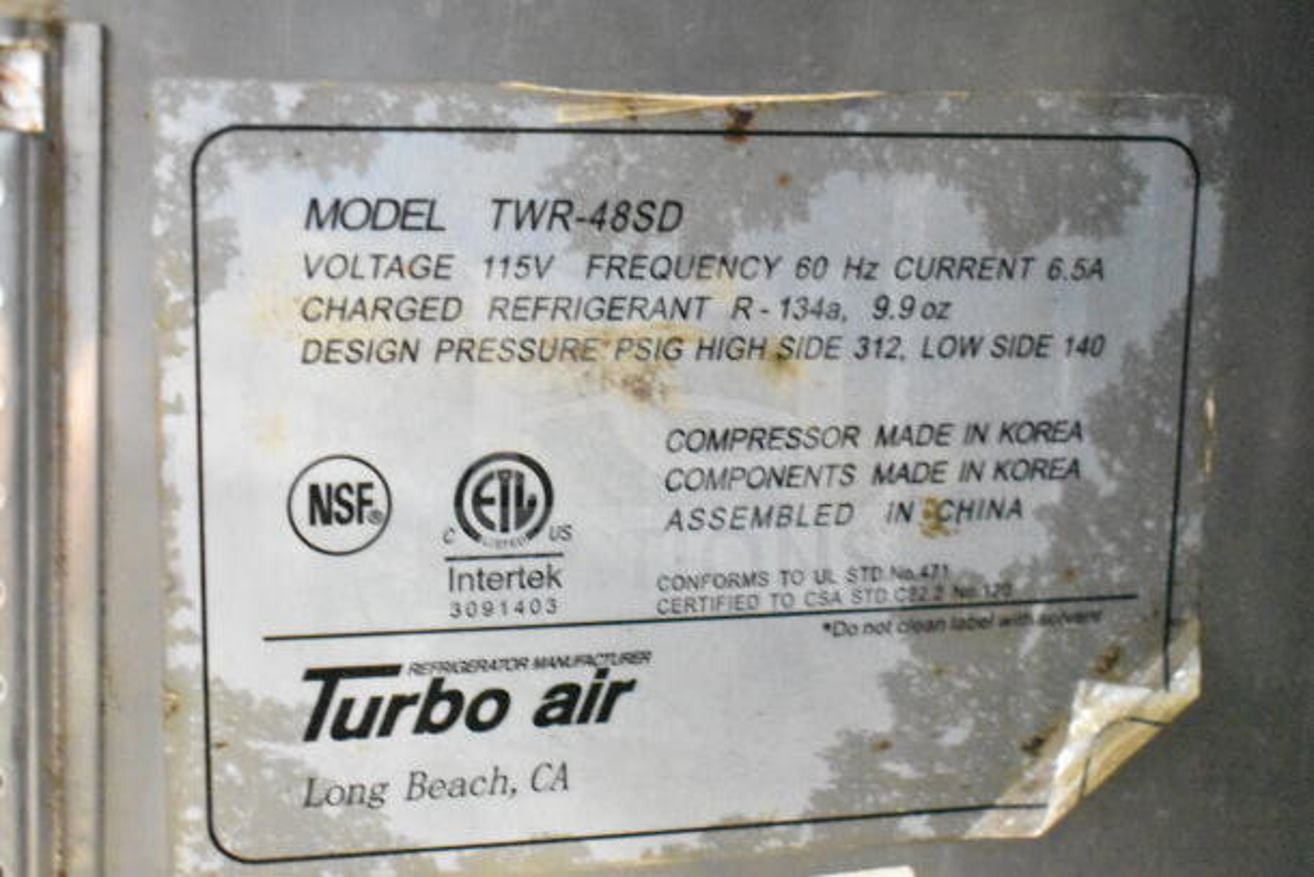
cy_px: 438
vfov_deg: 25.8
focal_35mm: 52
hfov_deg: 37.8
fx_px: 1917
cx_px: 657
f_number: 4.5
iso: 25600
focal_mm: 35
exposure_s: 1/60
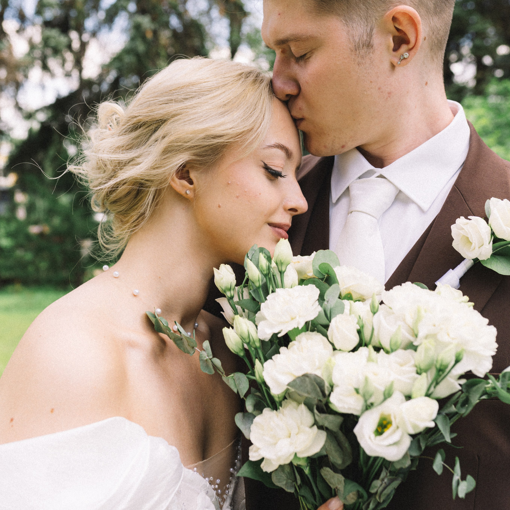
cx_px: 254
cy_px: 178
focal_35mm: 45
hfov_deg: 37.6
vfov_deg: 37.2
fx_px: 750
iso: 320
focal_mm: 35
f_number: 4
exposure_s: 1/500
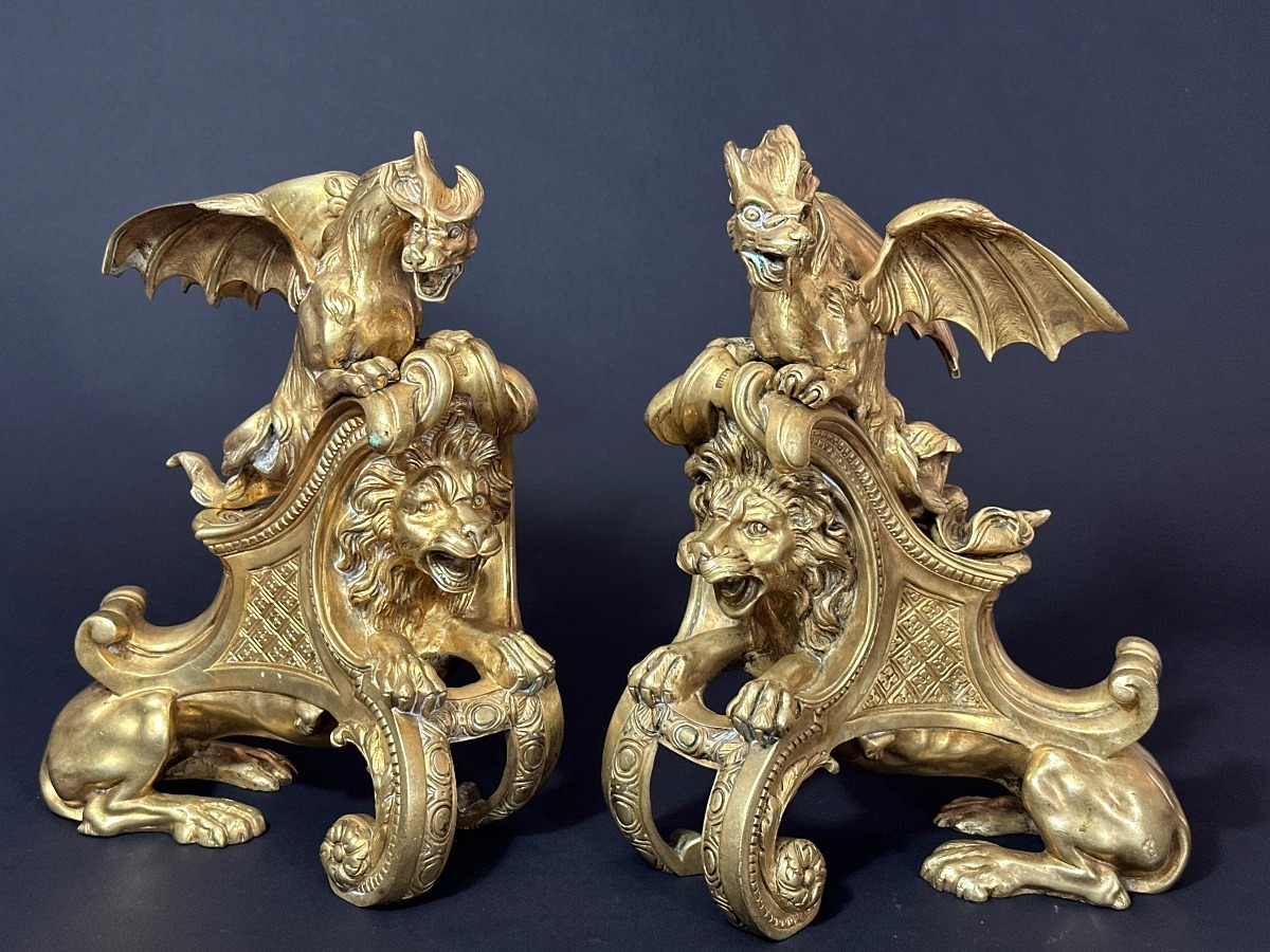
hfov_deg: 39.7
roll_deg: -0.9
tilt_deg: -16.2
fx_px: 1761
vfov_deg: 30.3
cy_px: 476
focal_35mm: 48
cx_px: 635
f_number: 1.78
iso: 250
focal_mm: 6.86
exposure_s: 1/50
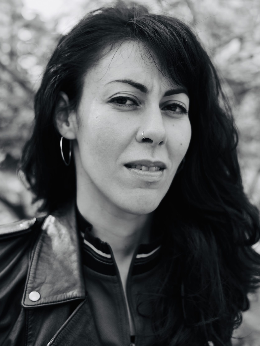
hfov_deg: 26.6
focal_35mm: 55
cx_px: 131
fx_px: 551
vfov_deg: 34.9
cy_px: 173
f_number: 2.8
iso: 100
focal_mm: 50
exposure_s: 1/800
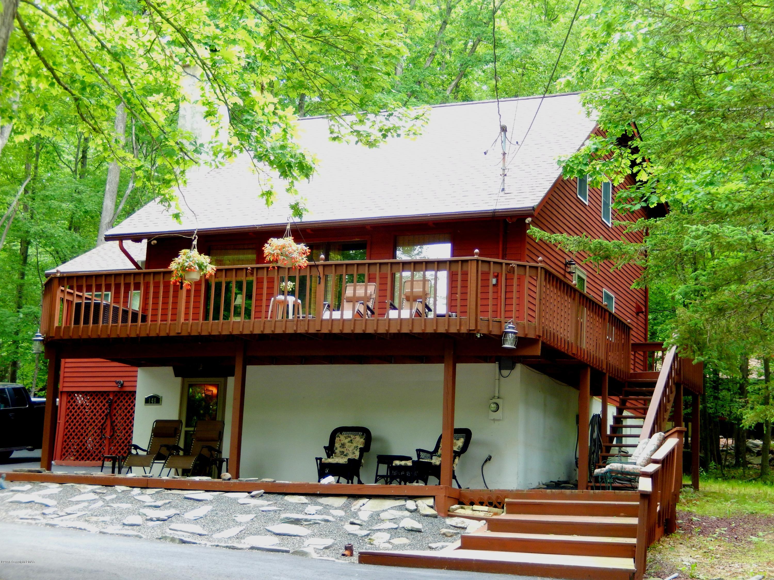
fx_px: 1297
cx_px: 387
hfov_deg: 33.2
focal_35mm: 58
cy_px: 290
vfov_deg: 25.2
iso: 200
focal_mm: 10.4
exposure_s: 1/30
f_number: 4.6
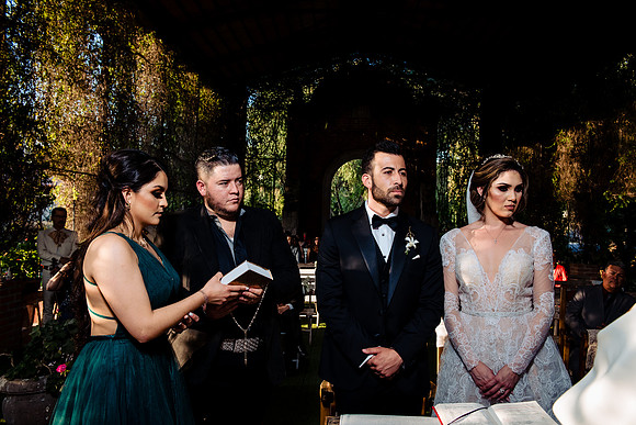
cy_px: 212
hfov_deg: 58.7
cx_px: 318
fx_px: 565
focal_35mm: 32
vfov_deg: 41.1
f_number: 7.1
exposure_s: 1/200
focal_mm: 32
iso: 800
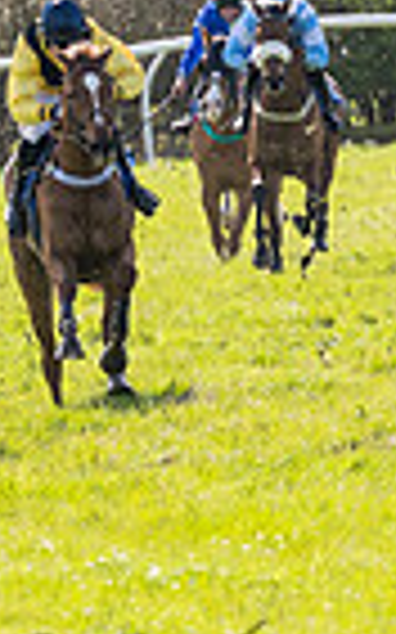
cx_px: -32
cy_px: 387
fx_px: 19653
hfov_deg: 1.2
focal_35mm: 1137
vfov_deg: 1.8
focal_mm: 155
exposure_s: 1/2000
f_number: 4
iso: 400
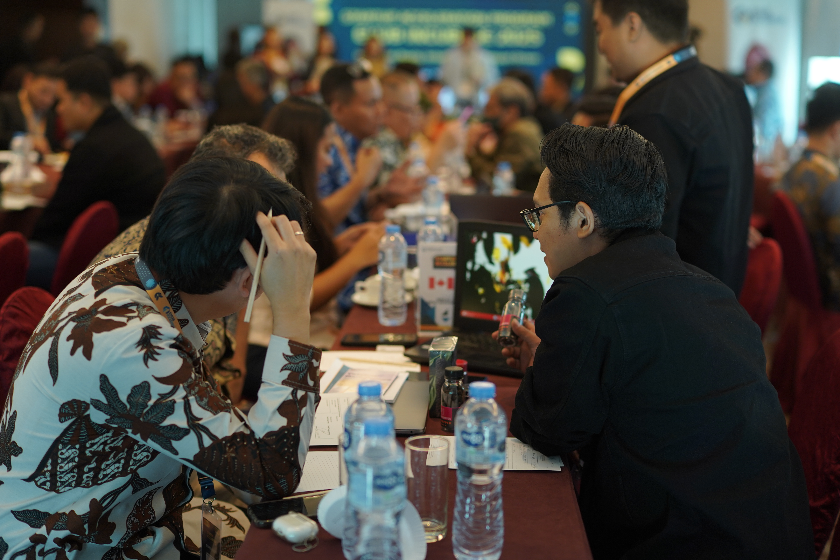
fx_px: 1167
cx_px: 420
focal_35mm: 50
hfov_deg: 39.6
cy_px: 280
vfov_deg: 27.0
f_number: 2
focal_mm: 50
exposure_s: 1/160
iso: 640
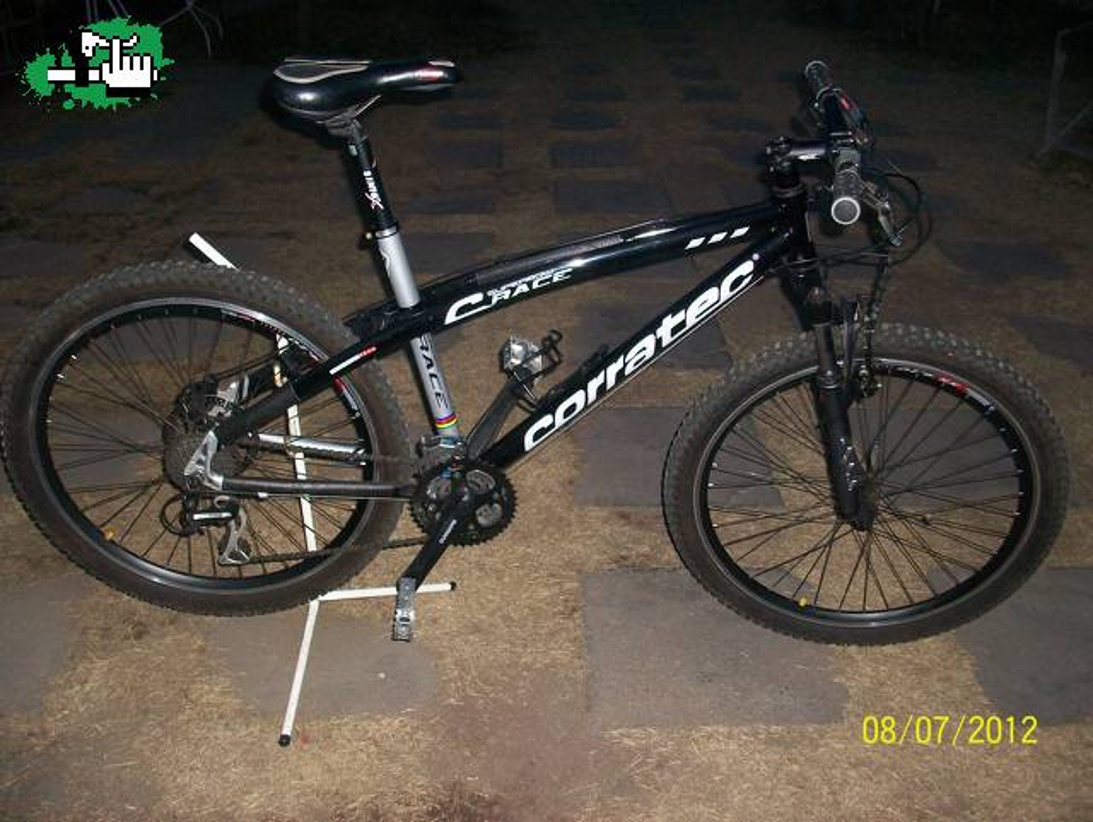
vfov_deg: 41.8
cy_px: 411
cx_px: 546
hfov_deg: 53.9
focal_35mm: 34
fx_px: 1074
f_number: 2.8
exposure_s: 1/60
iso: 160
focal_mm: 5.7
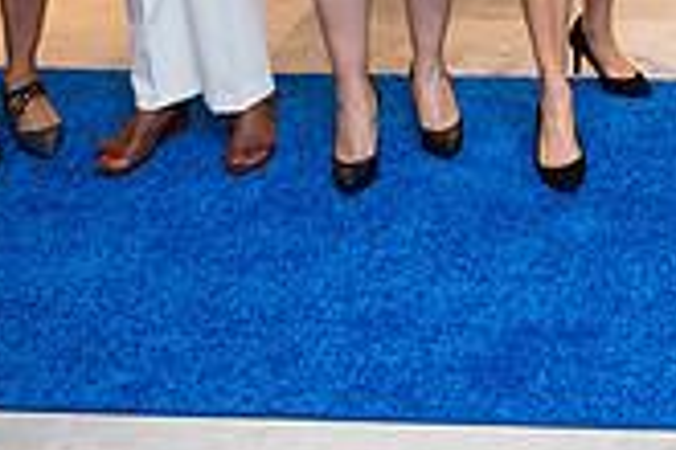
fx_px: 1596
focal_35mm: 85
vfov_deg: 14.4
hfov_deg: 22.2
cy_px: -331
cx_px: 799
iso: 400
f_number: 3.2
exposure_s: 1/160
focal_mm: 24
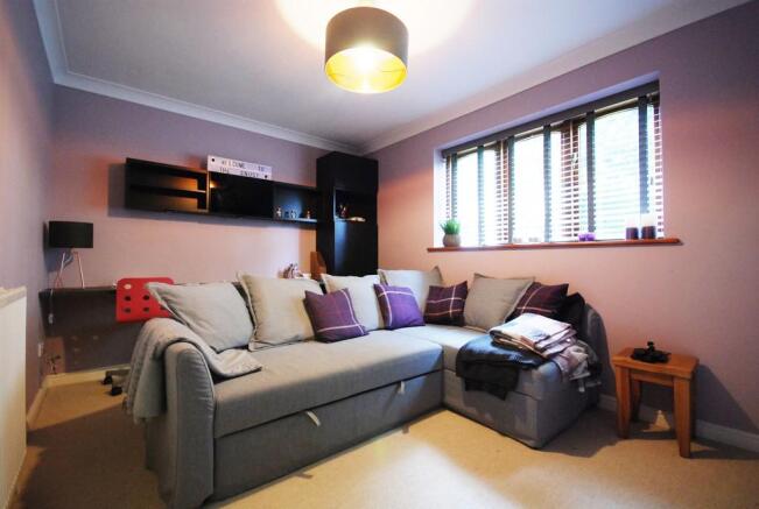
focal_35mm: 15
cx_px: 380
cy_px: 254
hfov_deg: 100.3
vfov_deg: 77.6
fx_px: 317
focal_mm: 10
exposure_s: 1/15
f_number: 6.3
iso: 800
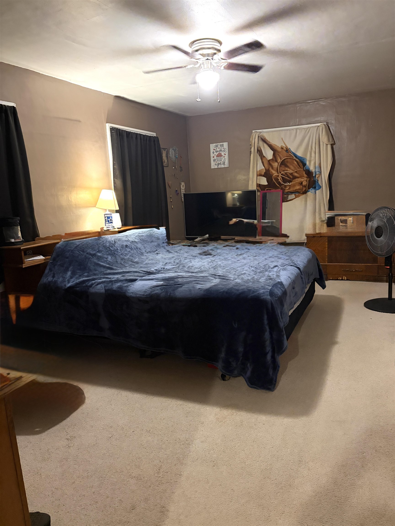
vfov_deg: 67.3
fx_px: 396
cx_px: 198
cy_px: 263
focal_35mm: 26
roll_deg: +3.9
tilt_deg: -8.4
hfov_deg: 53.1
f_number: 1.6
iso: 500
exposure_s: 1/30
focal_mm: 5.96
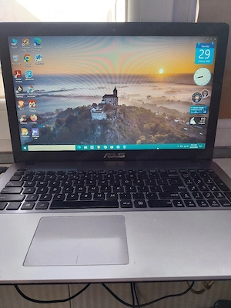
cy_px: 154
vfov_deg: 67.3
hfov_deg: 53.1
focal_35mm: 26
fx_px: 231
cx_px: 116
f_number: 1.8
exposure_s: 1/60.2
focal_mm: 4
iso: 100
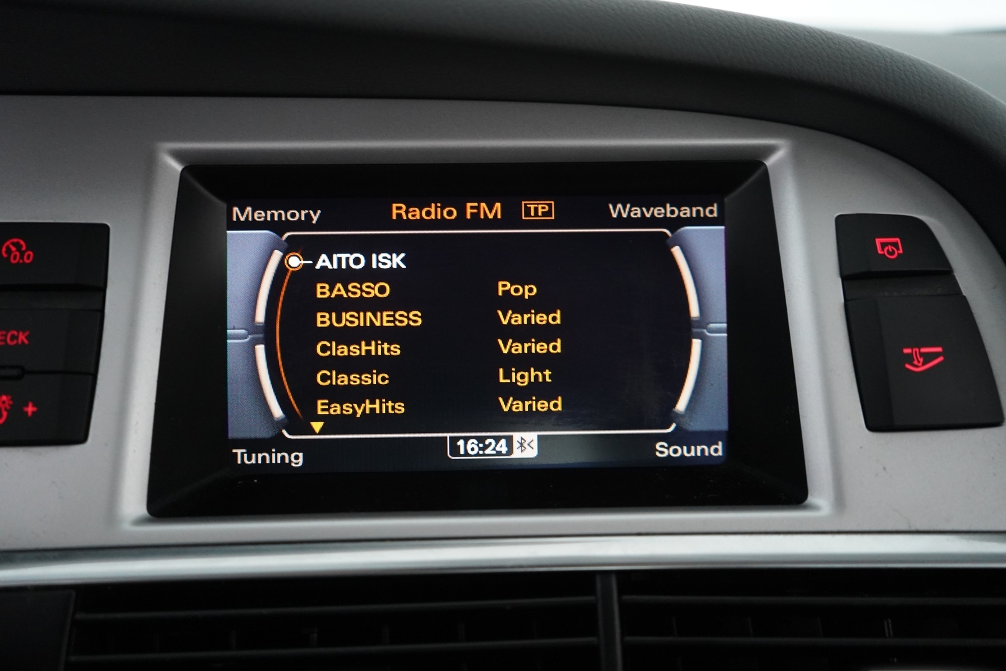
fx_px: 782
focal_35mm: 28
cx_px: 503
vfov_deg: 46.4
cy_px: 336
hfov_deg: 65.5
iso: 4000
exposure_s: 1/60
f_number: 3.5
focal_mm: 28
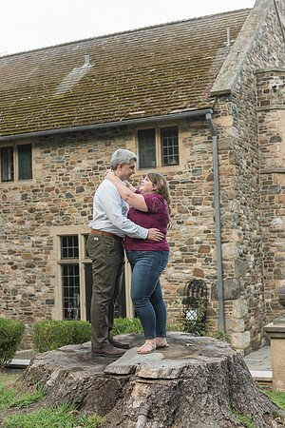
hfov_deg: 24.2
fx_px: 665
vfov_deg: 35.6
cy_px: 214
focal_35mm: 56
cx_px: 142
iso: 1600
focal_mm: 56
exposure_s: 1/320
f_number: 4
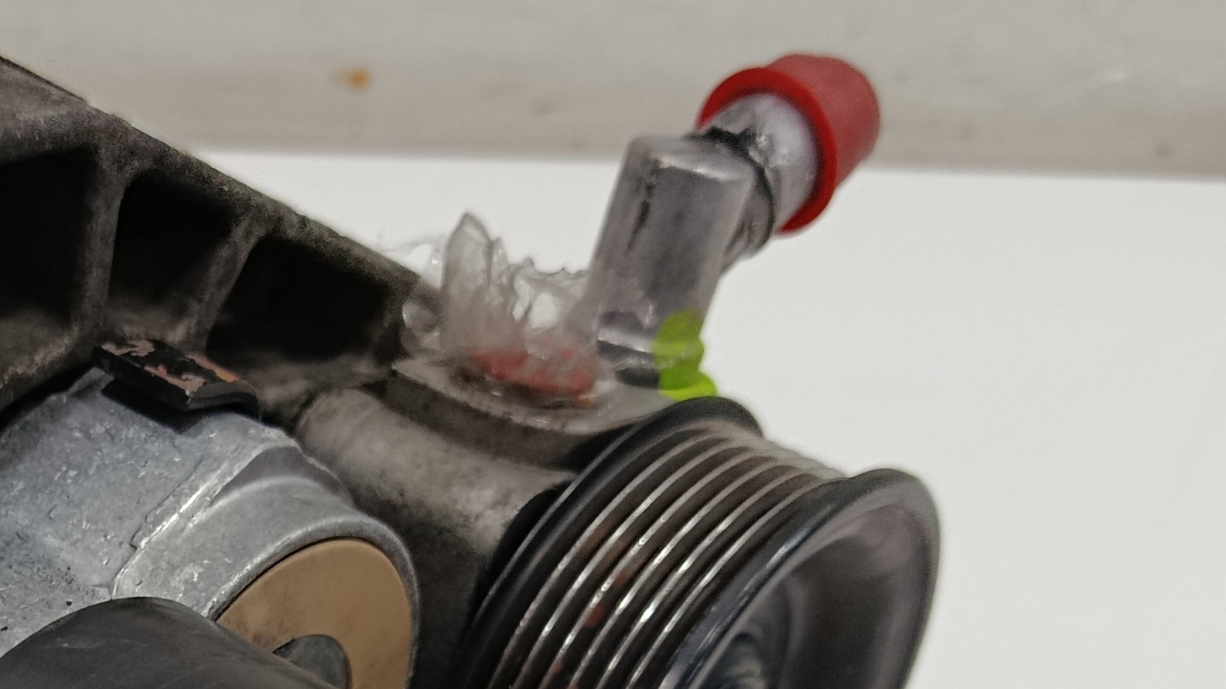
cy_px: 942
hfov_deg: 30.7
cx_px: 155
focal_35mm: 66
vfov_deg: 17.0
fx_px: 2145
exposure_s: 1/100
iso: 1090
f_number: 1.7
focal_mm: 5.24
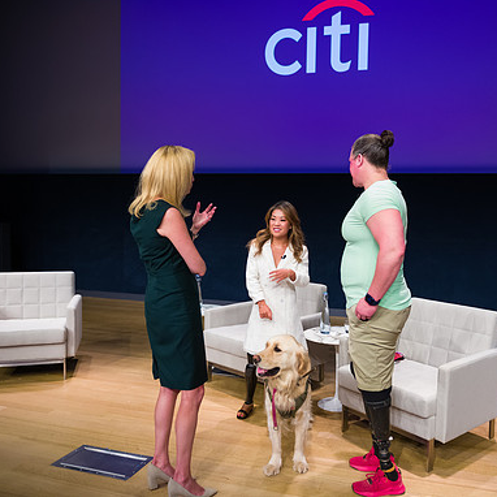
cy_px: 247
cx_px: 301
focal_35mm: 31
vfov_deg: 52.5
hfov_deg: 52.1
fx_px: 504
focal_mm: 24
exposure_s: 1/250
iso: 1250
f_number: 4
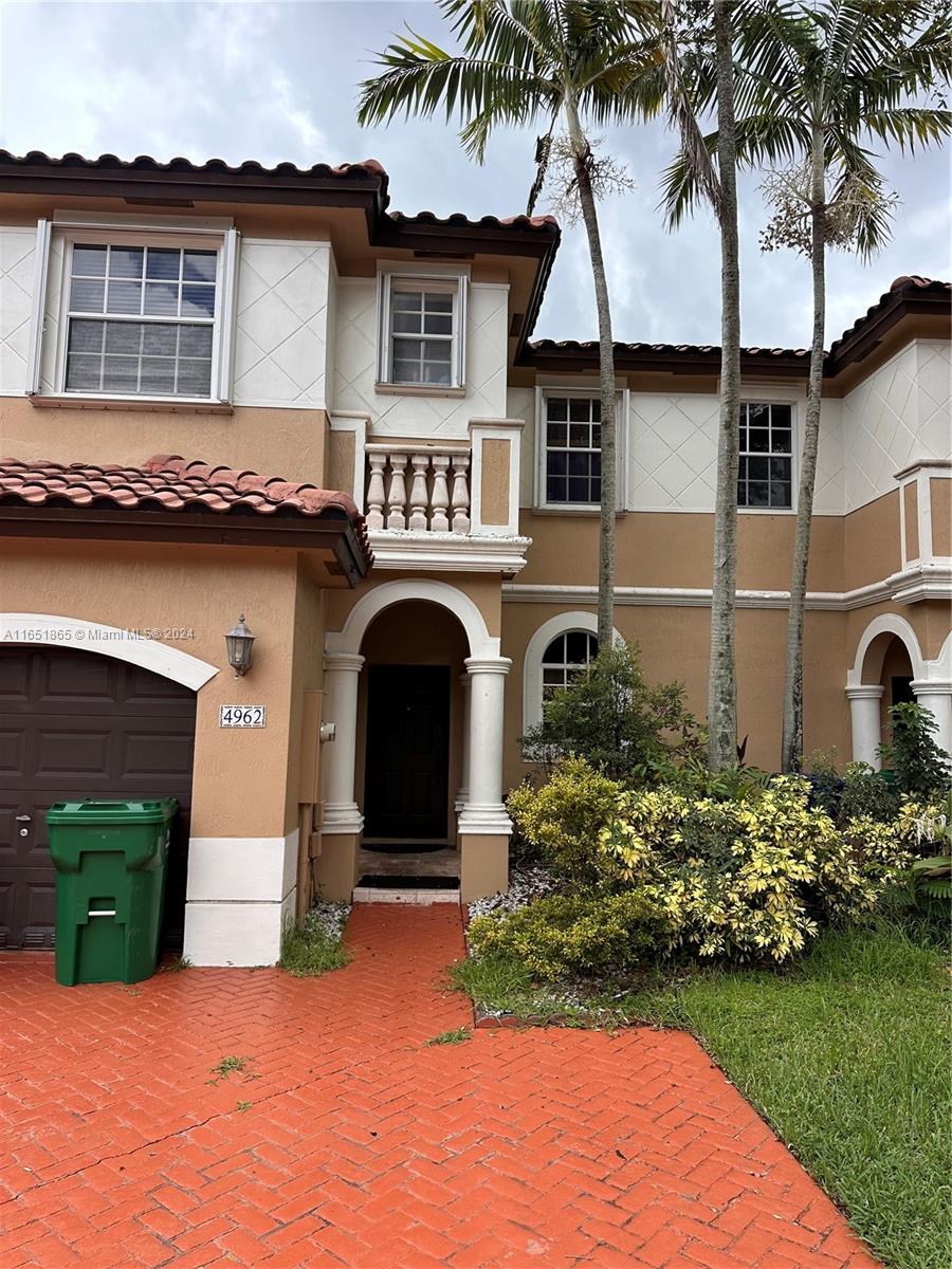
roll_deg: -1.6
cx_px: 476
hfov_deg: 56.8
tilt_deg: +5.9
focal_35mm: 24
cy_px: 634
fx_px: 880
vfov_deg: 71.6
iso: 80
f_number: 1.78
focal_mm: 6.86
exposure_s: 1/1517
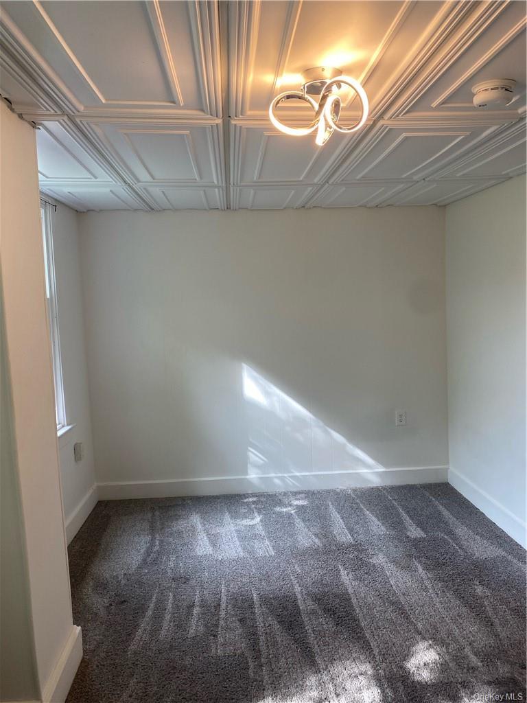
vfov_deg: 67.3
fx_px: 528
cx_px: 264
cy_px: 352
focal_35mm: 26
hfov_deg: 53.1
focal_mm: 4.25
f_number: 1.8
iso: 80
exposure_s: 1/120
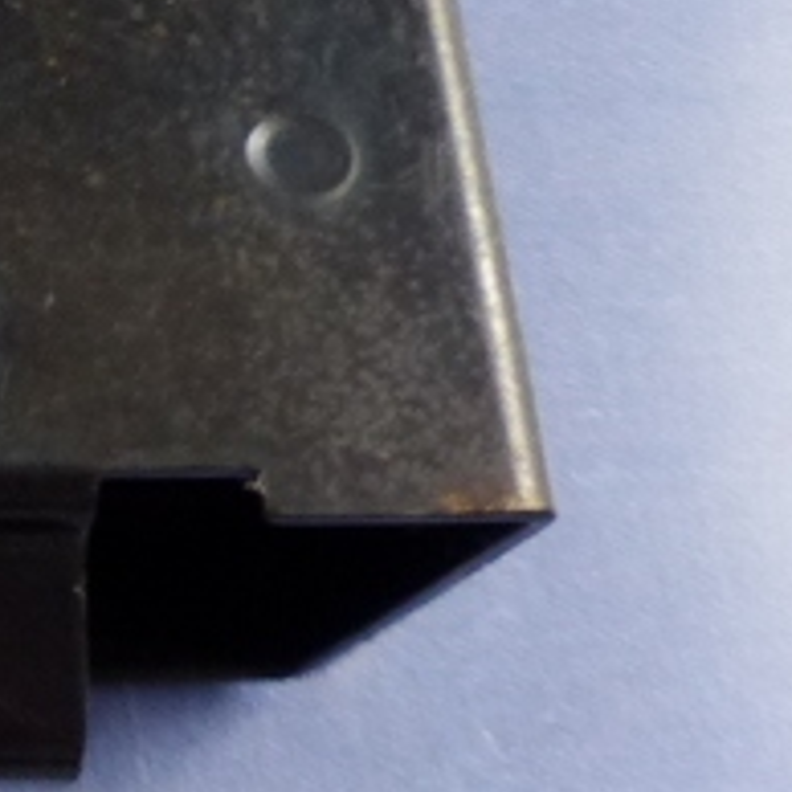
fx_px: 2951
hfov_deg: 12.8
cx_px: -927
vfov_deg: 15.0
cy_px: 4
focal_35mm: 114
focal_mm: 4.5
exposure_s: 1/60
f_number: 2.8
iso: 250
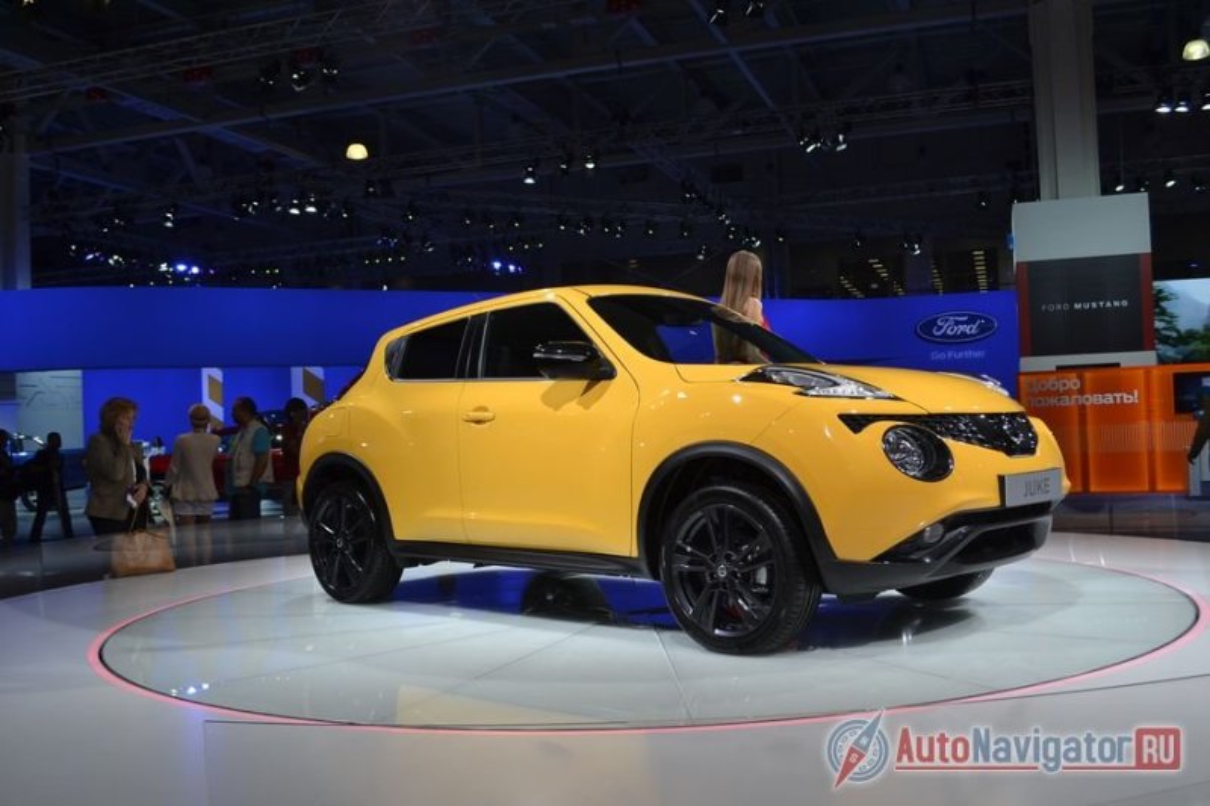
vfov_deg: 40.0
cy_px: 403
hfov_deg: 57.2
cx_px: 605
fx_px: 1109
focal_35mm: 33
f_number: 5.6
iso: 200
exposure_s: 1/125
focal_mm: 22
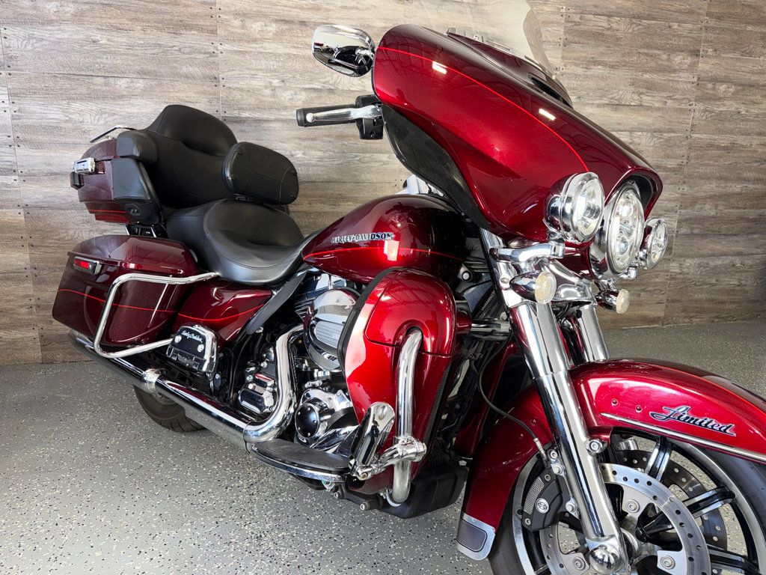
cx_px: 383
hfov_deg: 71.6
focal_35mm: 24
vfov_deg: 56.8
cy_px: 288
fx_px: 531
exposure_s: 1/20
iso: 50
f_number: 1.78
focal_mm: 6.76
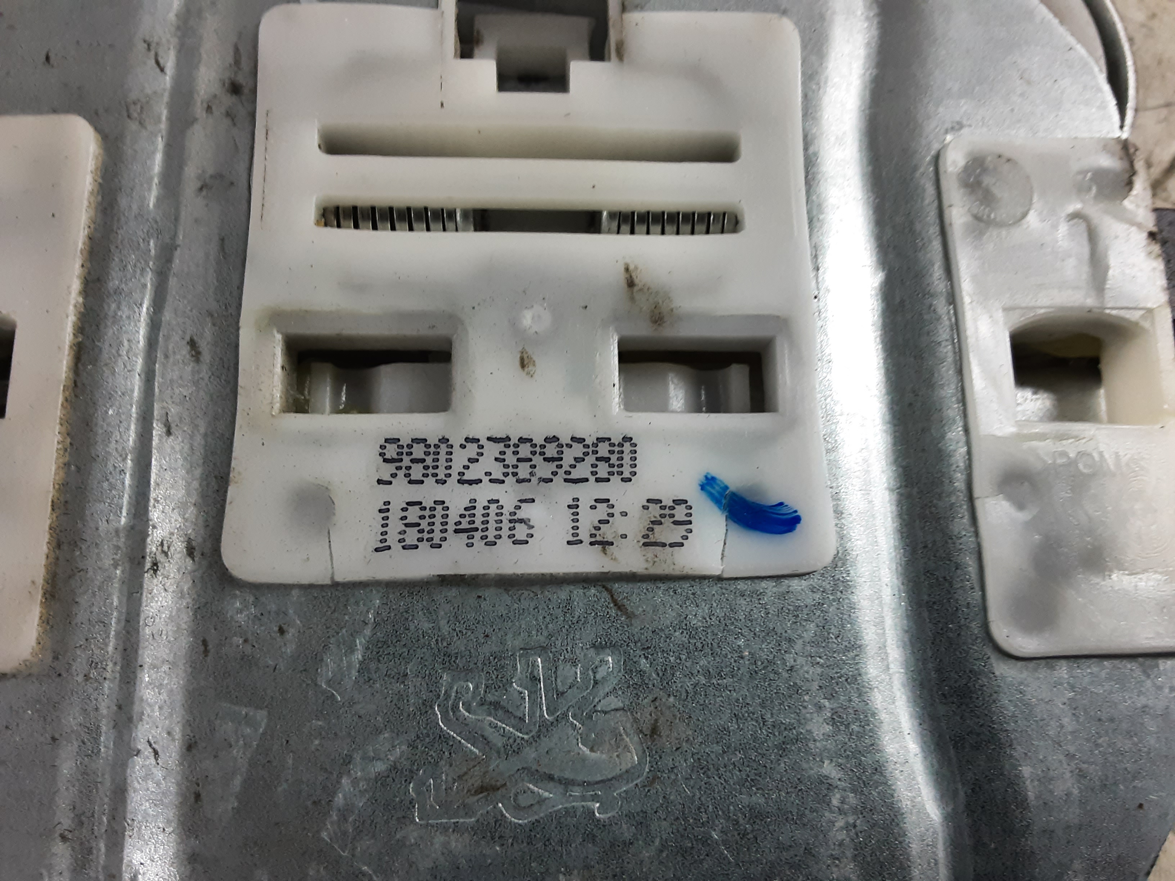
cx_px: 588
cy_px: 440
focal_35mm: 27
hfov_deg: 65.3
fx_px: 916
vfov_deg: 51.4
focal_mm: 2.91
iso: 125
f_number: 1.9
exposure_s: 1/50
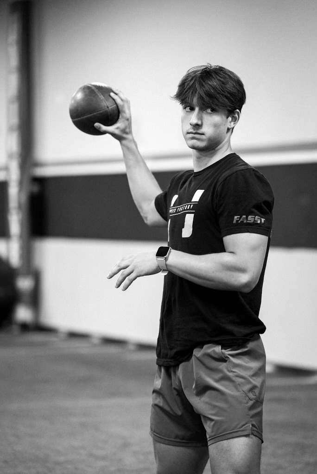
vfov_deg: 16.8
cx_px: 158
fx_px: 1609
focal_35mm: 122
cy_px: 237
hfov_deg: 11.3
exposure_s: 1/250
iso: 4000
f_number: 2.8
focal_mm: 122
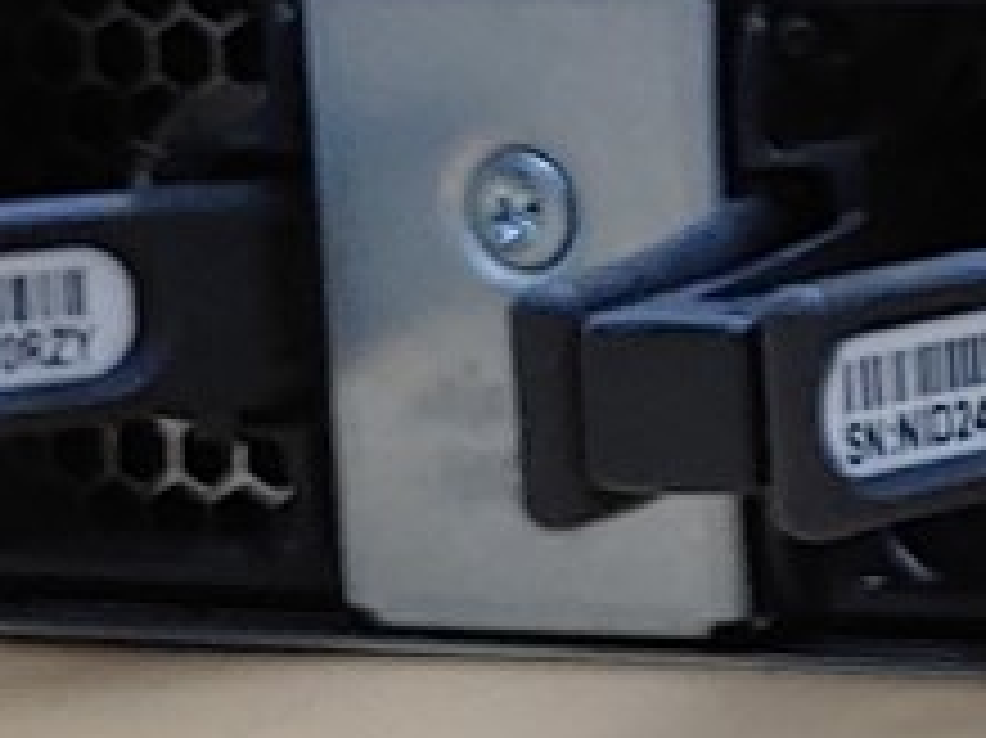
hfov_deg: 7.7
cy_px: 225
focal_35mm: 217
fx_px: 6178
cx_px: 3201
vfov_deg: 6.8
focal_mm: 4.36
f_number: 1.8
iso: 50
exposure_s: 1/99
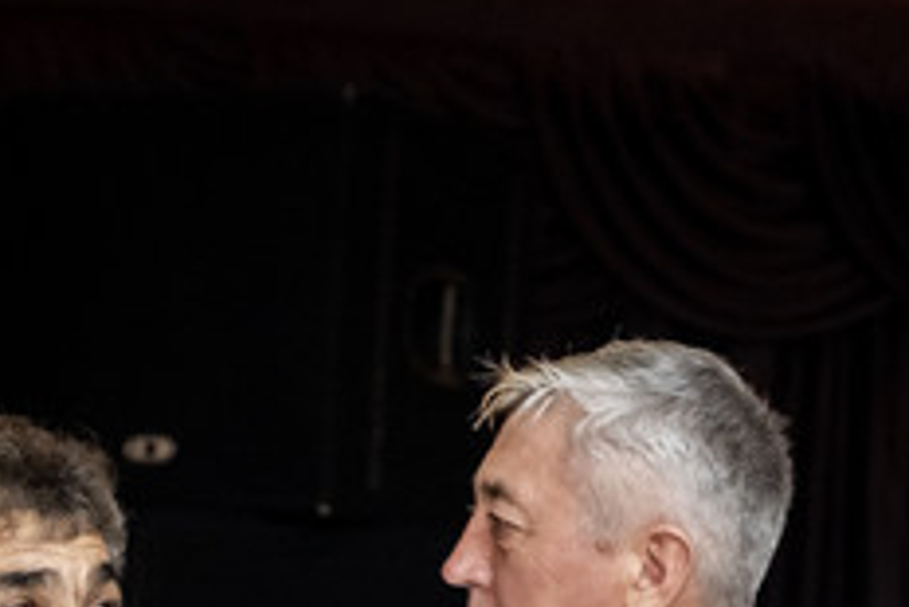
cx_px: 310
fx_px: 4598
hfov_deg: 11.3
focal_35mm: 182
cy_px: 793
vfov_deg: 7.5
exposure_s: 1/125
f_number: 2.8
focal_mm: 44.1
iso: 1600
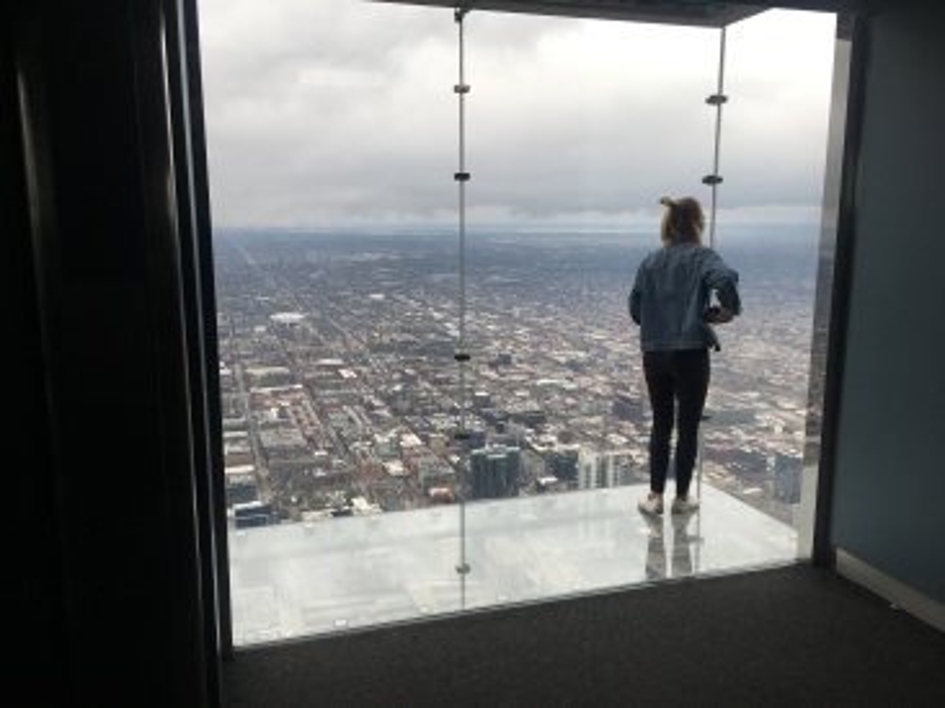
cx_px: 472
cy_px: 354
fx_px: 791
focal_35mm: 29
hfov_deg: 61.7
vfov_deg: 48.2
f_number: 2.2
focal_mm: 4.15
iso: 25
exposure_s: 1/196
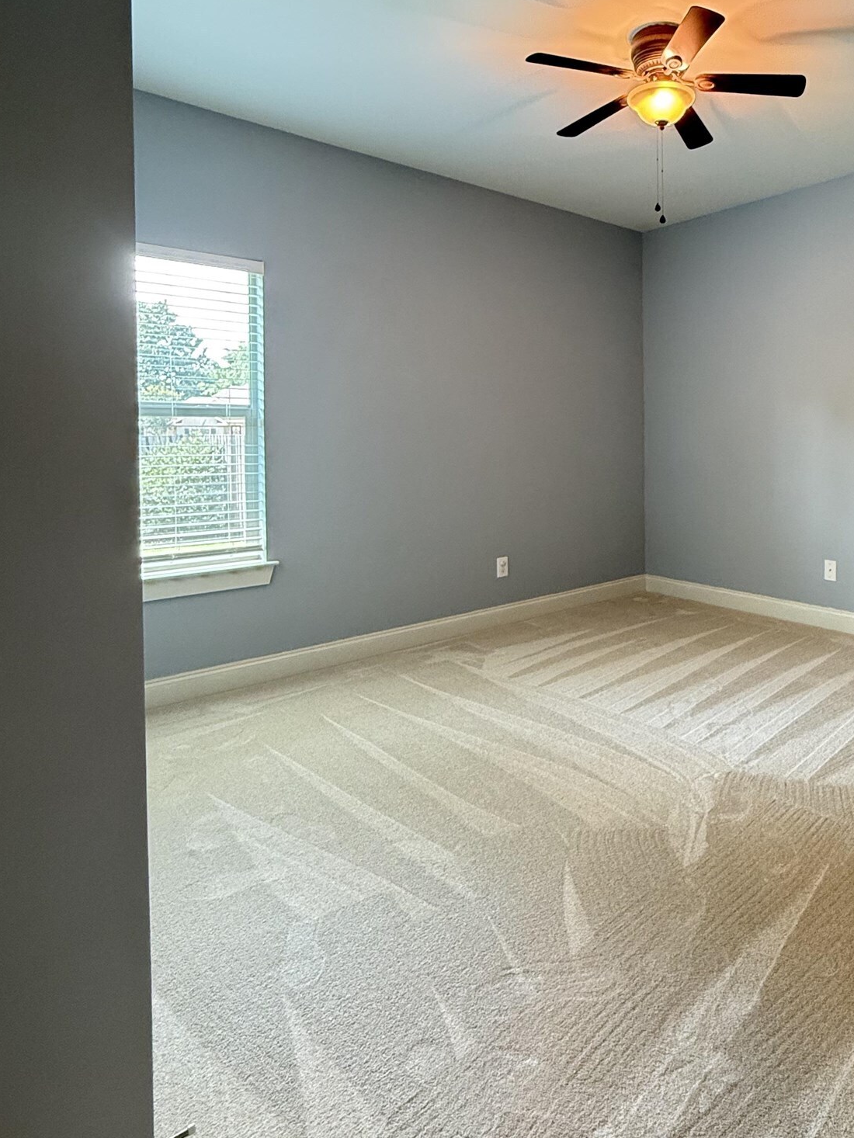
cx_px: 636
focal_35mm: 22
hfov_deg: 58.1
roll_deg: +0.5
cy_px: 443
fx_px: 723
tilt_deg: -0.2
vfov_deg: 75.3
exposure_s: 1/60
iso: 500
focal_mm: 2.22
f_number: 2.2
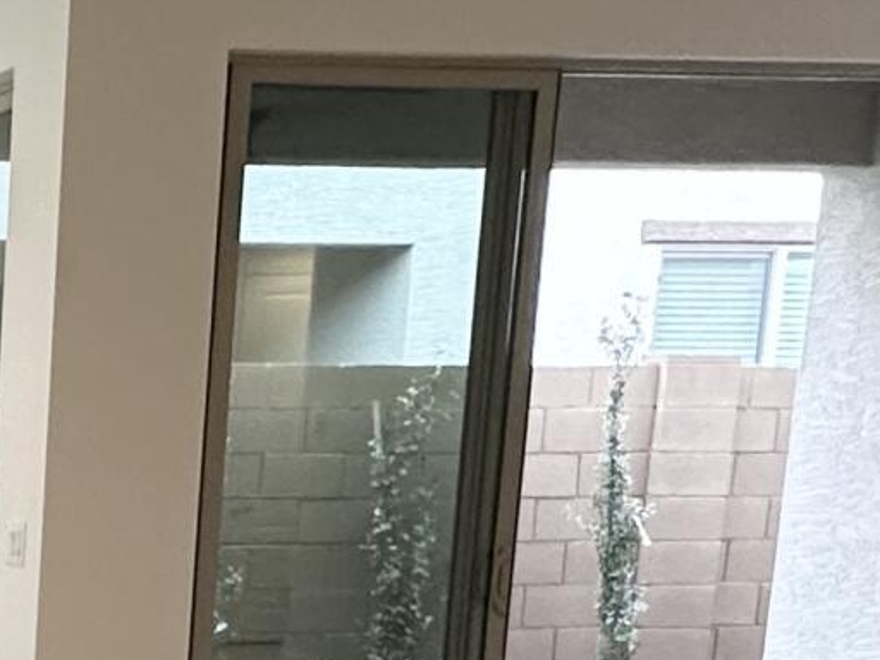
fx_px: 2085
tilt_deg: -11.0
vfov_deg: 17.0
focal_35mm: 82
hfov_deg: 19.8
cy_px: 830
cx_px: -538
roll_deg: -0.1
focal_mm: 2.22
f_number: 2.2
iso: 200
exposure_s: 1/60
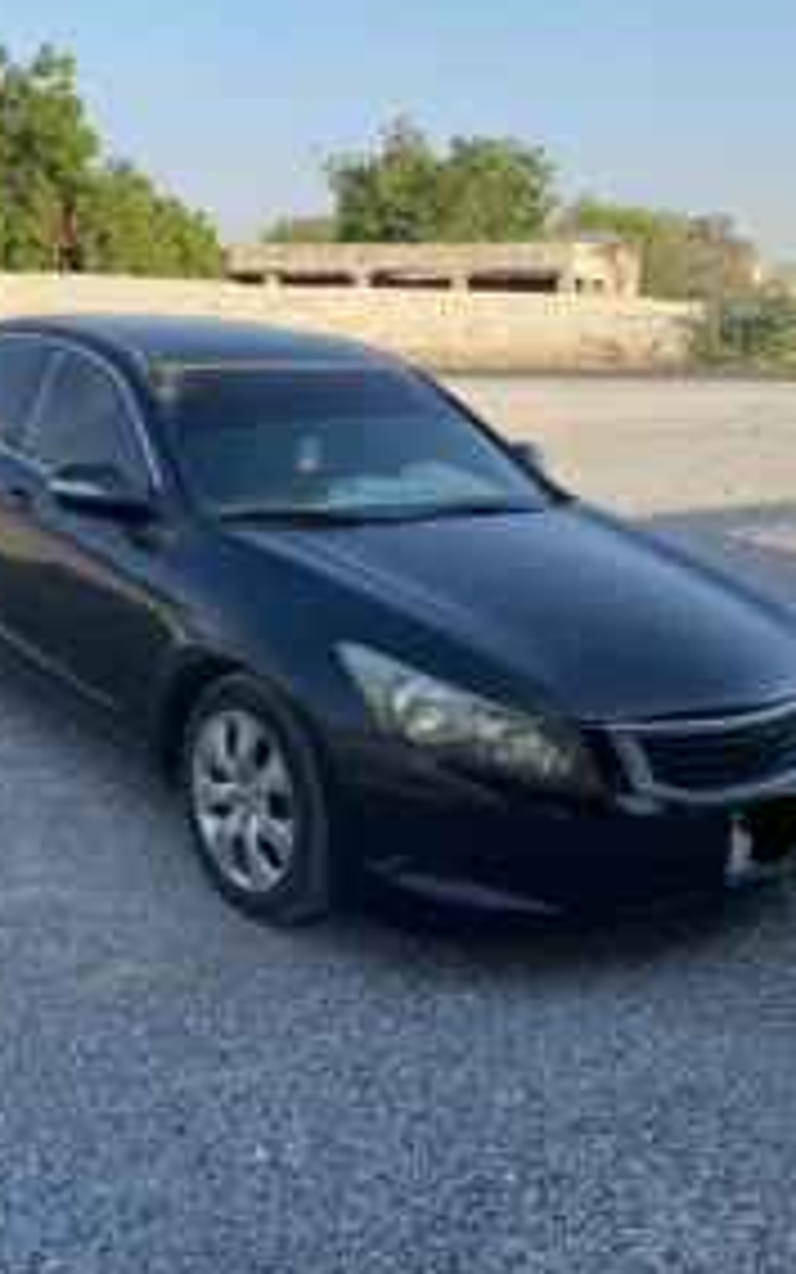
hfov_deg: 32.4
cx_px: 247
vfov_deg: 50.0
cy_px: 495
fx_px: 1353
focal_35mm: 39
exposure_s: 1/1701
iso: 32
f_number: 1.8
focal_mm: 4.25
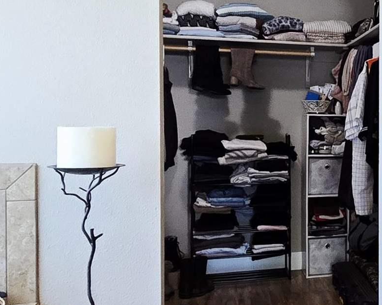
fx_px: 565
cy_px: 131
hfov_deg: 29.8
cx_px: 499
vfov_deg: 30.2
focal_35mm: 50
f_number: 2.2
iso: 320
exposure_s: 1/60.2
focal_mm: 2.2
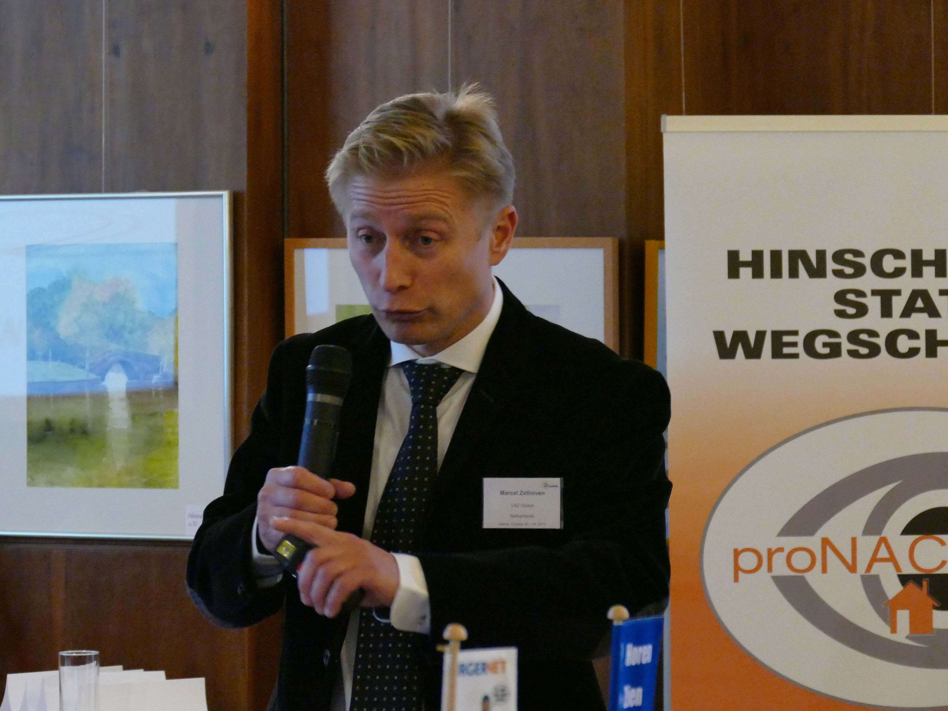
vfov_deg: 11.1
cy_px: 356
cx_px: 419
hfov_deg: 14.8
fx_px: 3642
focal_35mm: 133
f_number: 3.9
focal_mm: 44.41
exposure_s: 1/100
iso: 3200
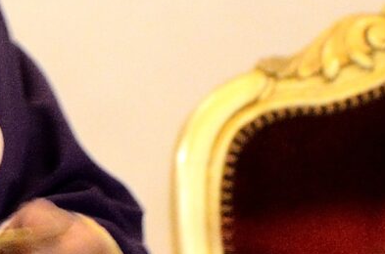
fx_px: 10220
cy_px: 115
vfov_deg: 1.4
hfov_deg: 2.2
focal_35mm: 958
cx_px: -340
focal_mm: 98
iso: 1250
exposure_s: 1/20
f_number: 5.6
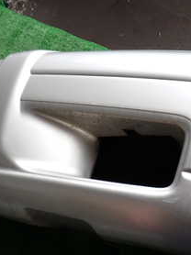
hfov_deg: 27.0
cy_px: 131
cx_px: 100
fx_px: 398
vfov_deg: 35.6
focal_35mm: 54
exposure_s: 1/160
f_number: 2.8
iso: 100
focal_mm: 4.5
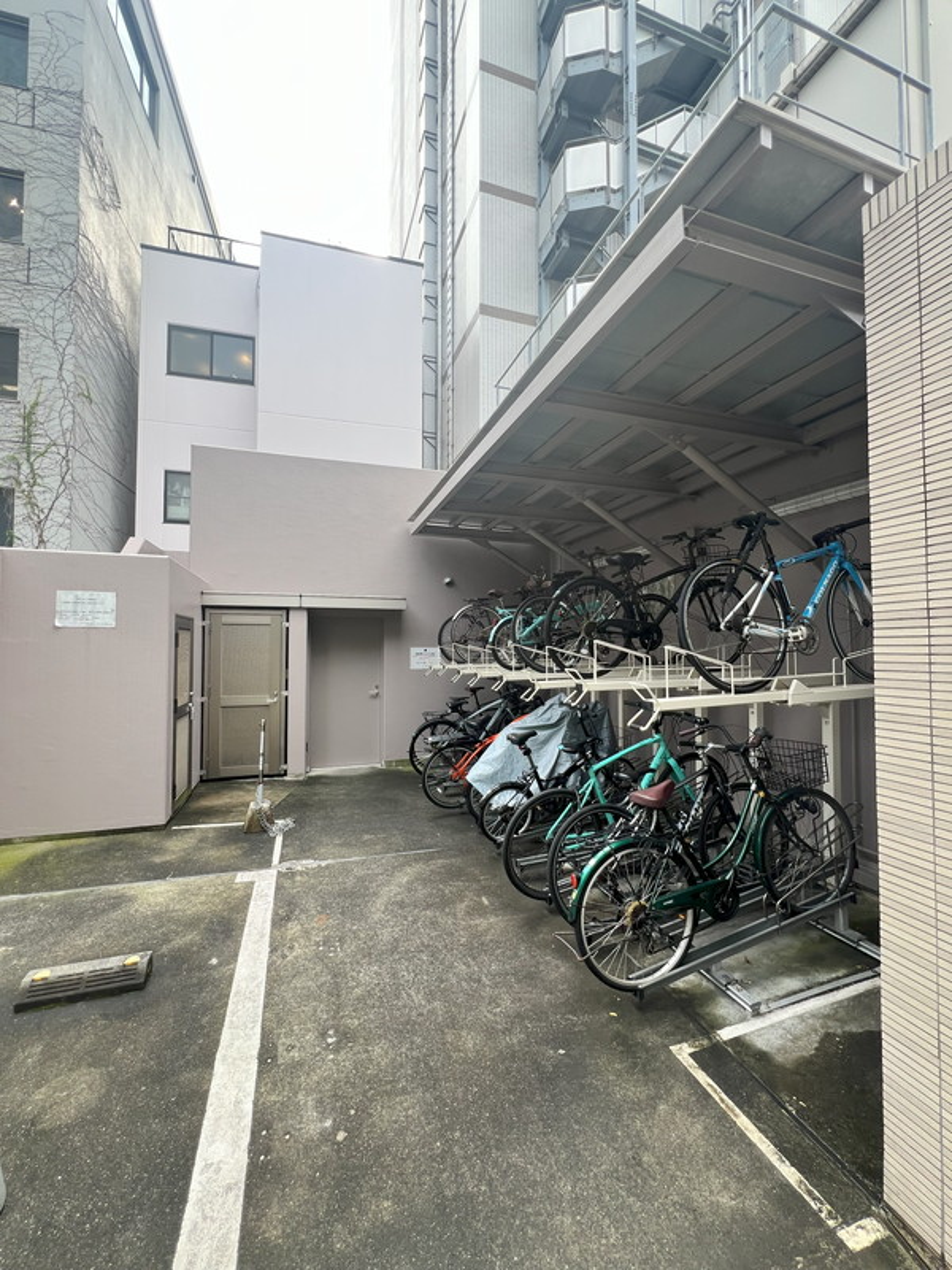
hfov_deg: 85.7
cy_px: 635
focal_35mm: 14
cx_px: 476
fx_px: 513
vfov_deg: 102.1
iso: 32
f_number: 1.8
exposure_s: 1/128
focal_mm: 1.57
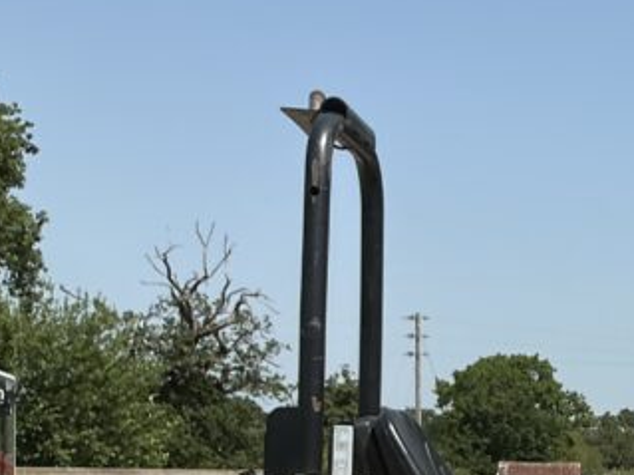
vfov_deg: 16.1
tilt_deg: +1.0
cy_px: 483
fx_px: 1648
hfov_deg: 18.8
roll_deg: -1.2
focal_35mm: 90
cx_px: 996
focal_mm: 3
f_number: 1.8
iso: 25
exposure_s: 1/2058
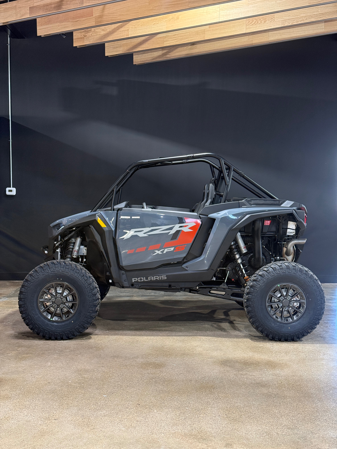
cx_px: 168
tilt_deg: -2.7
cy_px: 224
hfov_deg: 30.3
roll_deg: -1.5
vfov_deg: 39.7
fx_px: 623
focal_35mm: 48
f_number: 1.78
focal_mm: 6.76
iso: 160
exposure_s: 1/60
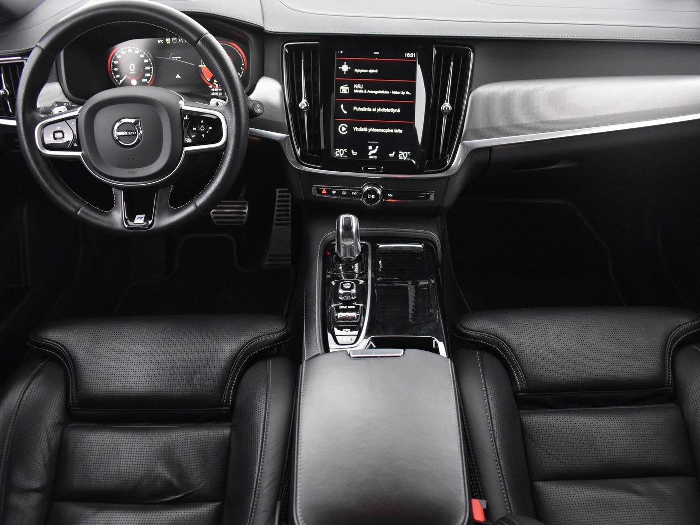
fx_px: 607
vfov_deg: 46.8
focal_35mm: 30
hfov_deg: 59.9
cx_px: 366
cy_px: 259
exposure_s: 1/25
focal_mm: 18
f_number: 3.5
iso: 3200
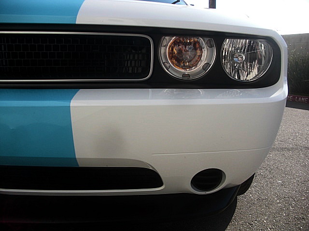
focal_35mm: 36
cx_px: 154
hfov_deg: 51.4
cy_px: 116
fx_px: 321
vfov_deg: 39.7
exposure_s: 1/640
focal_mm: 6.3
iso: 50
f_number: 2.8
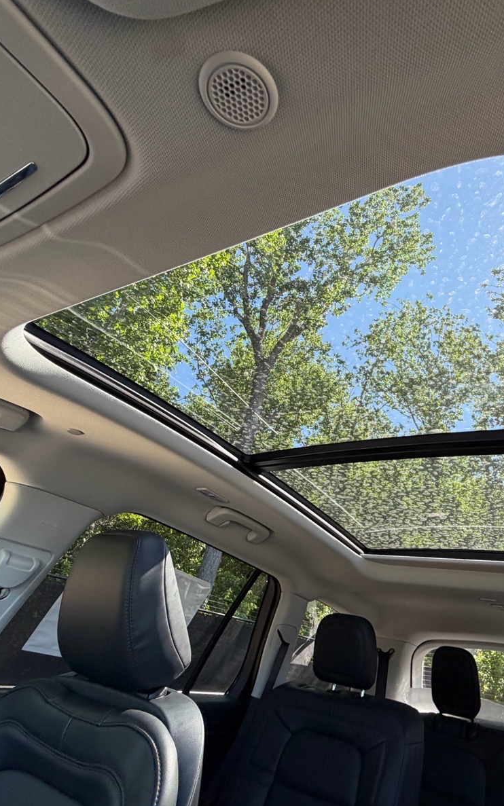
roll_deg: -11.7
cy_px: 401
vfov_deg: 85.1
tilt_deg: +28.6
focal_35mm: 20
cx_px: 334
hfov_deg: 58.4
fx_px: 439
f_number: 2.2
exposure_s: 1/121
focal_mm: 2.22
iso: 80
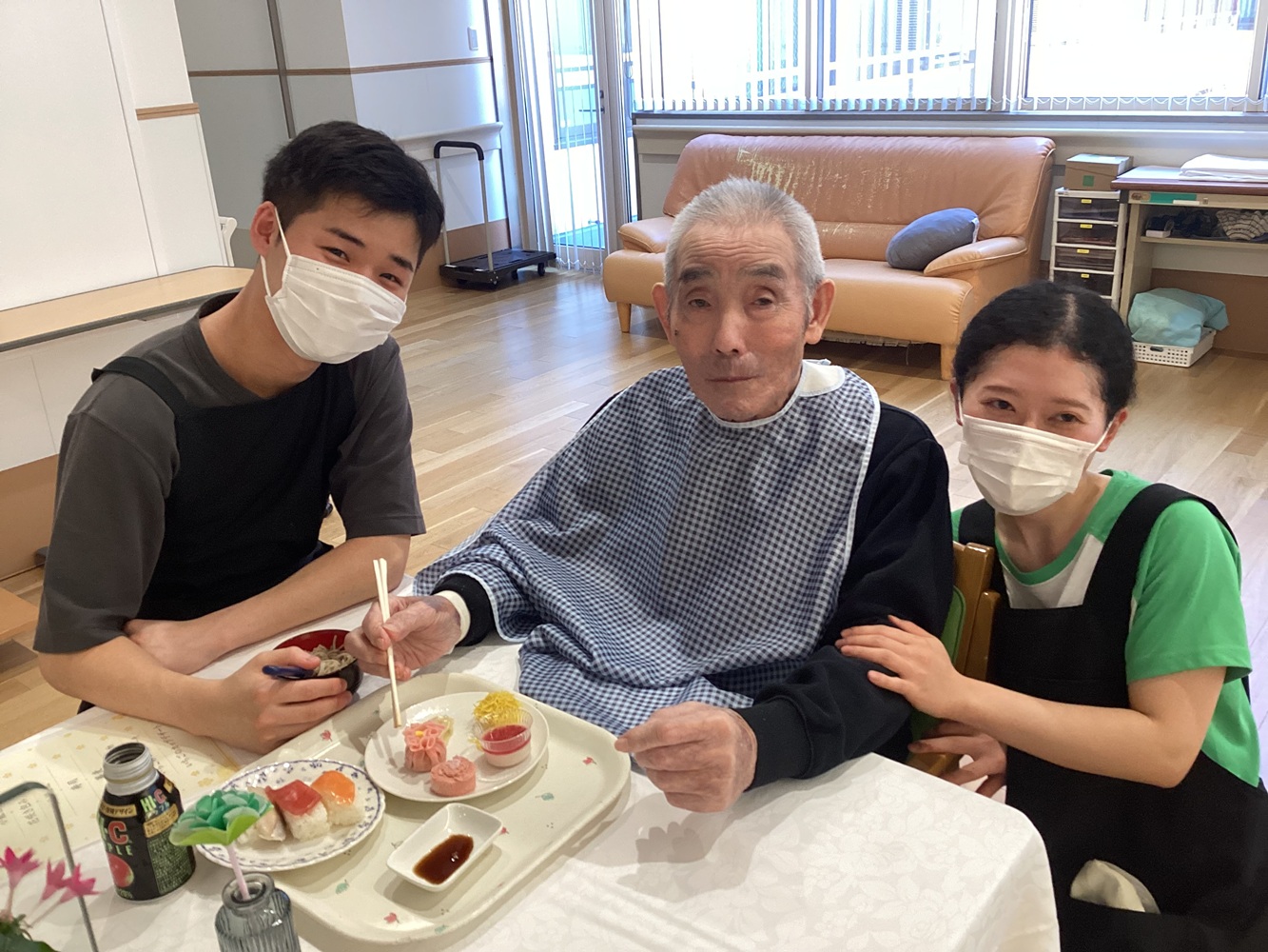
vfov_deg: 45.4
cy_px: 476
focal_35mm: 31
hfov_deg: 58.3
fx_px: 1136
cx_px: 634
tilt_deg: -22.2
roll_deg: +2.7
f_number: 2.4
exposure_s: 1/60
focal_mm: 3.3
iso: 125
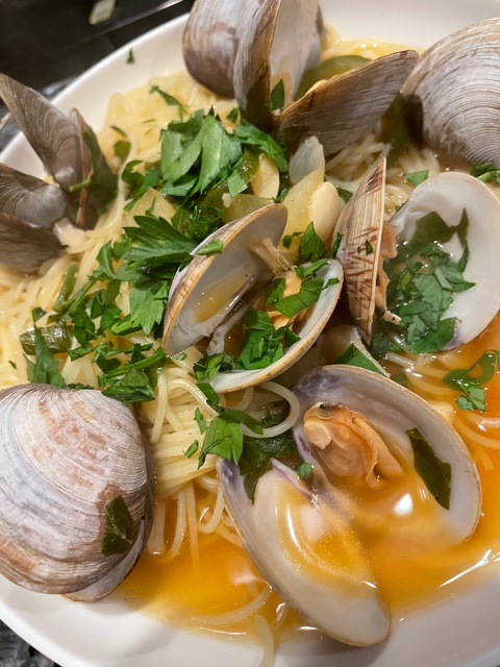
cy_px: 334
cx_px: 250
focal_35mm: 26
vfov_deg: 67.3
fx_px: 501
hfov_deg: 53.1
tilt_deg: -57.3
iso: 250
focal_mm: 4.2
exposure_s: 1/60
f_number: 1.6
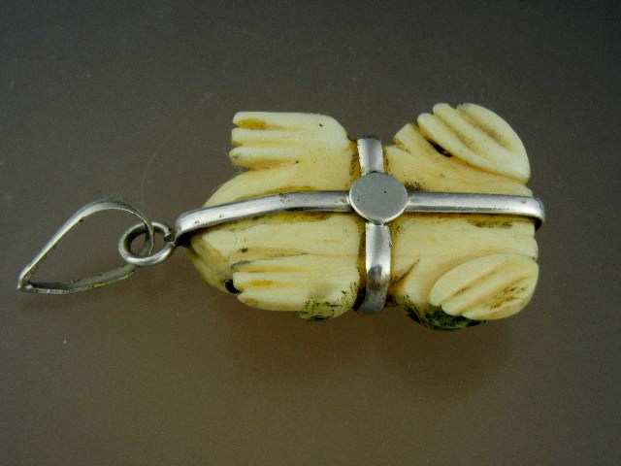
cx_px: 310
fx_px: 1830
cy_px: 233
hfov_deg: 19.3
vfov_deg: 14.5
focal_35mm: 102
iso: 400
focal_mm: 18.3
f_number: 4.5
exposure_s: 1/22.8
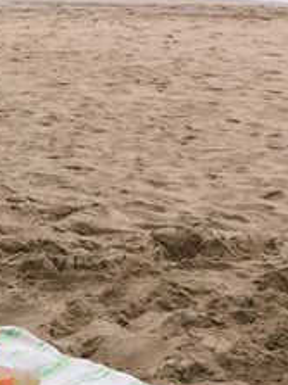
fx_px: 1199
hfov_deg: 13.2
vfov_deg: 18.2
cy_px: 268
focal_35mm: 108
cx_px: -83
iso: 25
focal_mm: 4.15
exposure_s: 1/2137
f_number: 2.2
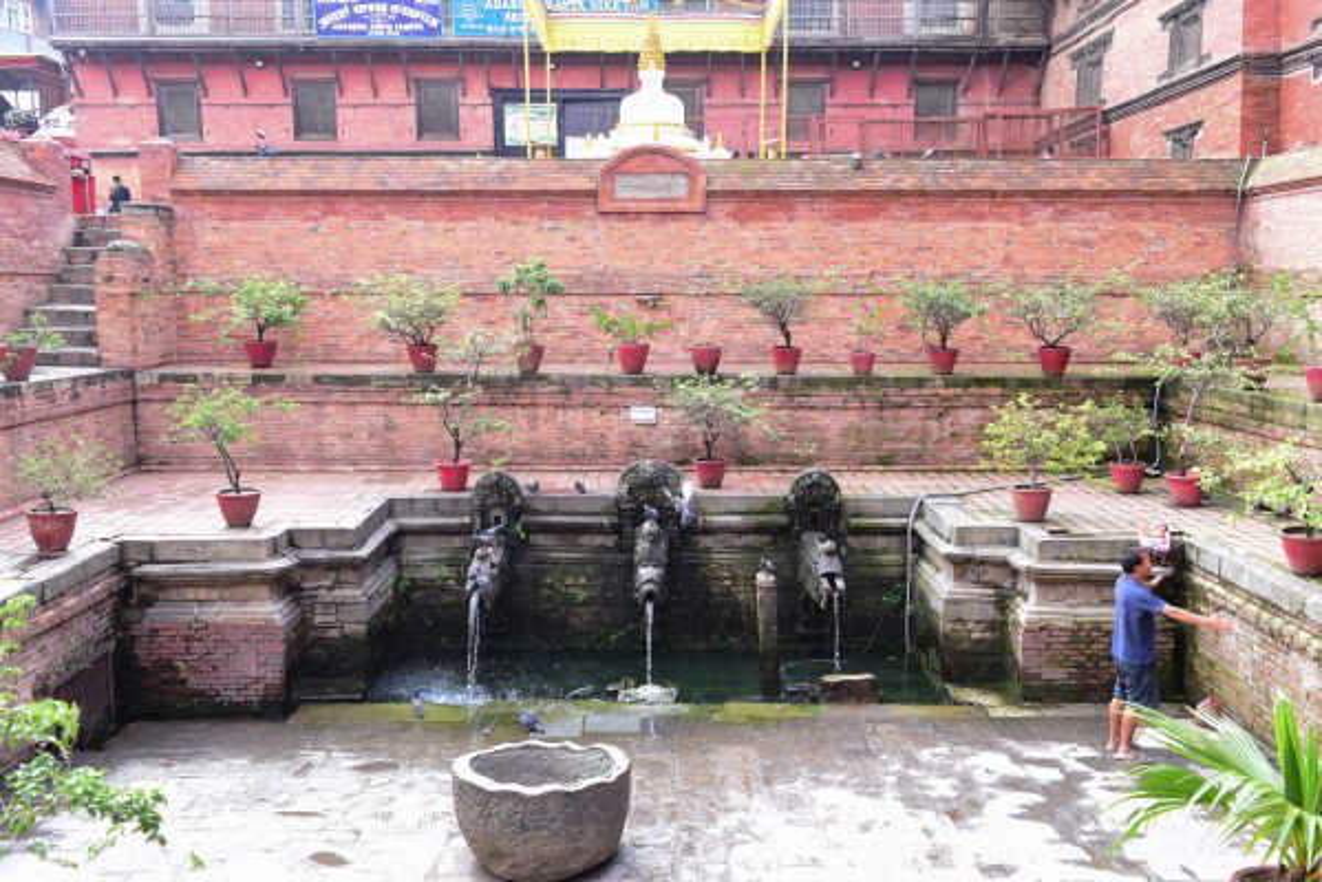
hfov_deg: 58.7
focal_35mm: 32
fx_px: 1176
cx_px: 661
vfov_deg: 41.2
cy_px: 441
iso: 500
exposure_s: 1/125
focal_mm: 32
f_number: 6.3
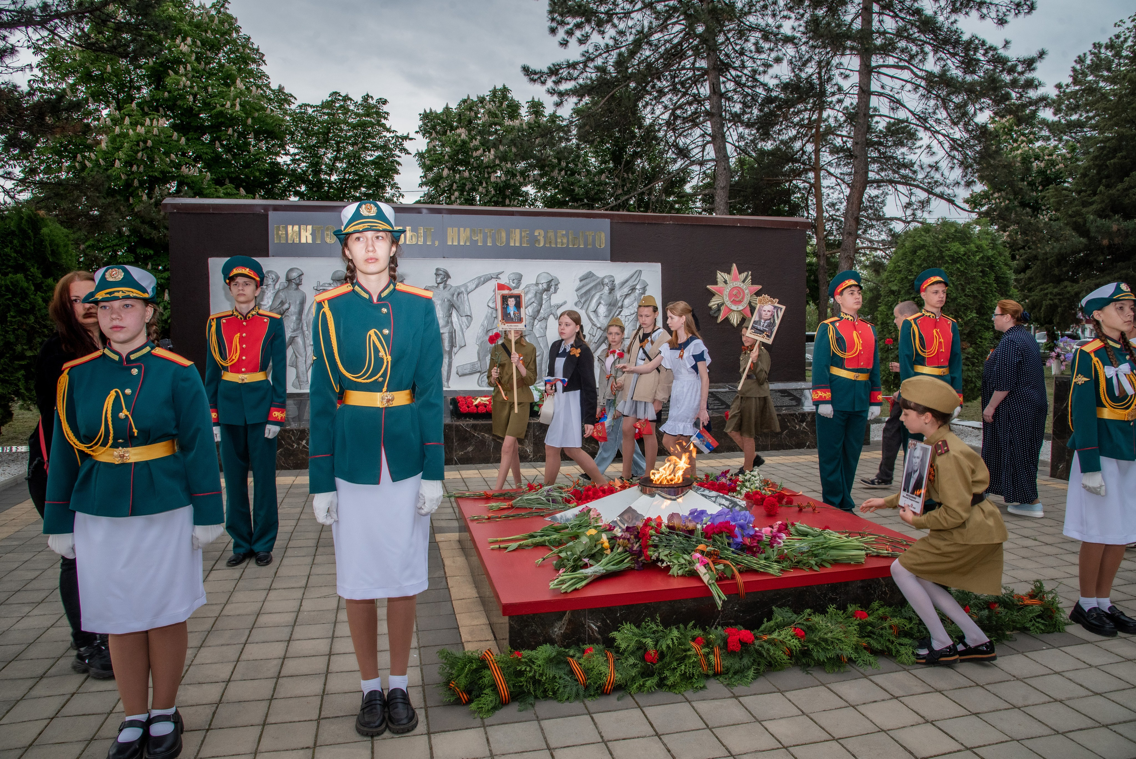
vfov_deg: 53.0
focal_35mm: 24
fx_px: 760
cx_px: 568
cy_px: 380
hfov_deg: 73.5
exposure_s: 1/160
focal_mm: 24
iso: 640
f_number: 10
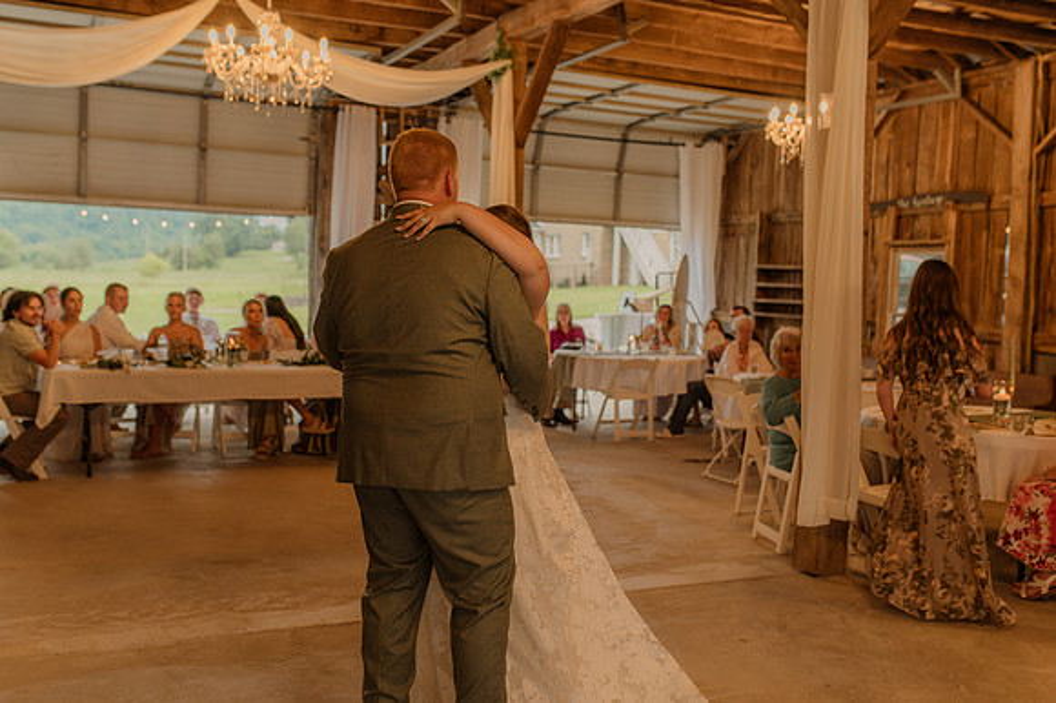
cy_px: 352
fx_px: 1102
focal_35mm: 38
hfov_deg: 51.2
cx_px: 528
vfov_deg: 35.4
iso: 640
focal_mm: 35
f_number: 2.5
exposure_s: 1/200
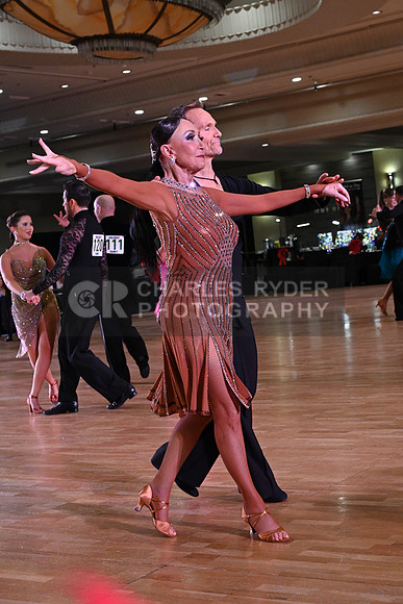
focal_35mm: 62
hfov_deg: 21.9
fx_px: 1040
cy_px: 302
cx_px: 202
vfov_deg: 32.4
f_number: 7.1
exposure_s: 1/320
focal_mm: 62
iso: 5000
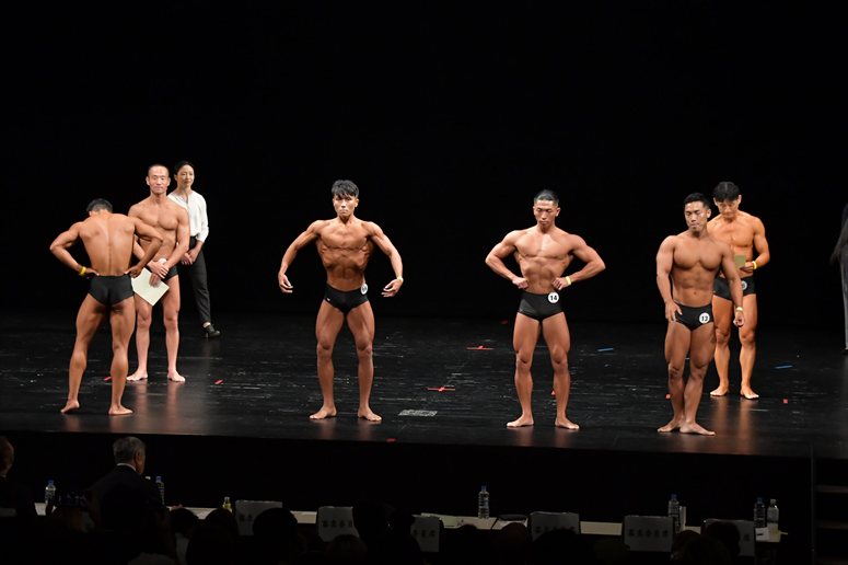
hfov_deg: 16.7
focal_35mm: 123
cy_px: 282
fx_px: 2896
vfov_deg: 11.1
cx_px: 424
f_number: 5.6
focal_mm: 82
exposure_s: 1/400
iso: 3200
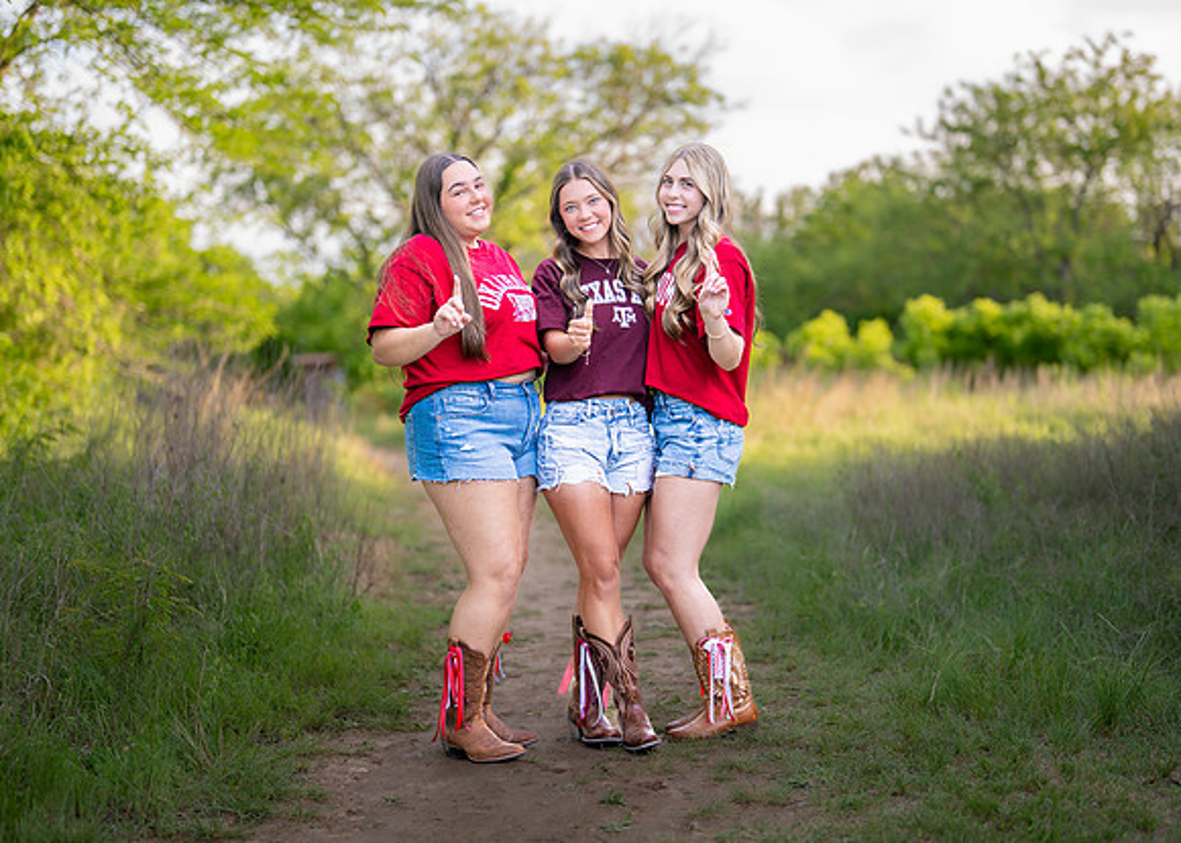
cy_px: 416
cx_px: 601
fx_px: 2040
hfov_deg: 32.3
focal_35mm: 61
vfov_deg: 23.4
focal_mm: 50
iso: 250
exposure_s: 1/1250
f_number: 1.2
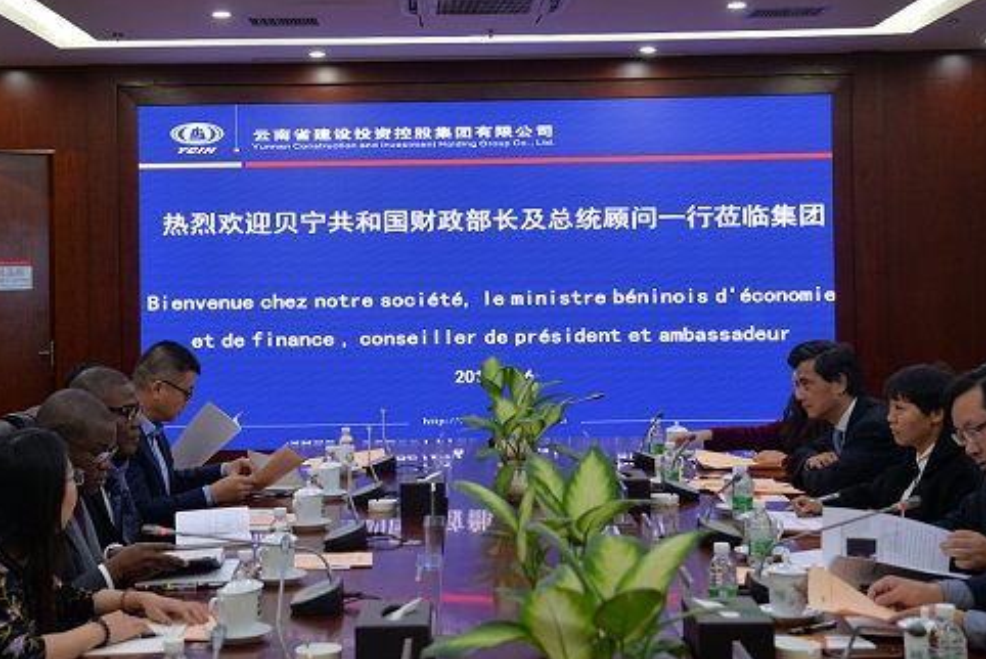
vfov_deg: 21.6
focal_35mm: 63
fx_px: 1726
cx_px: 435
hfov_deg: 31.8
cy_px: 245
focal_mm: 42
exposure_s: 1/125
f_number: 5.6
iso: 1250
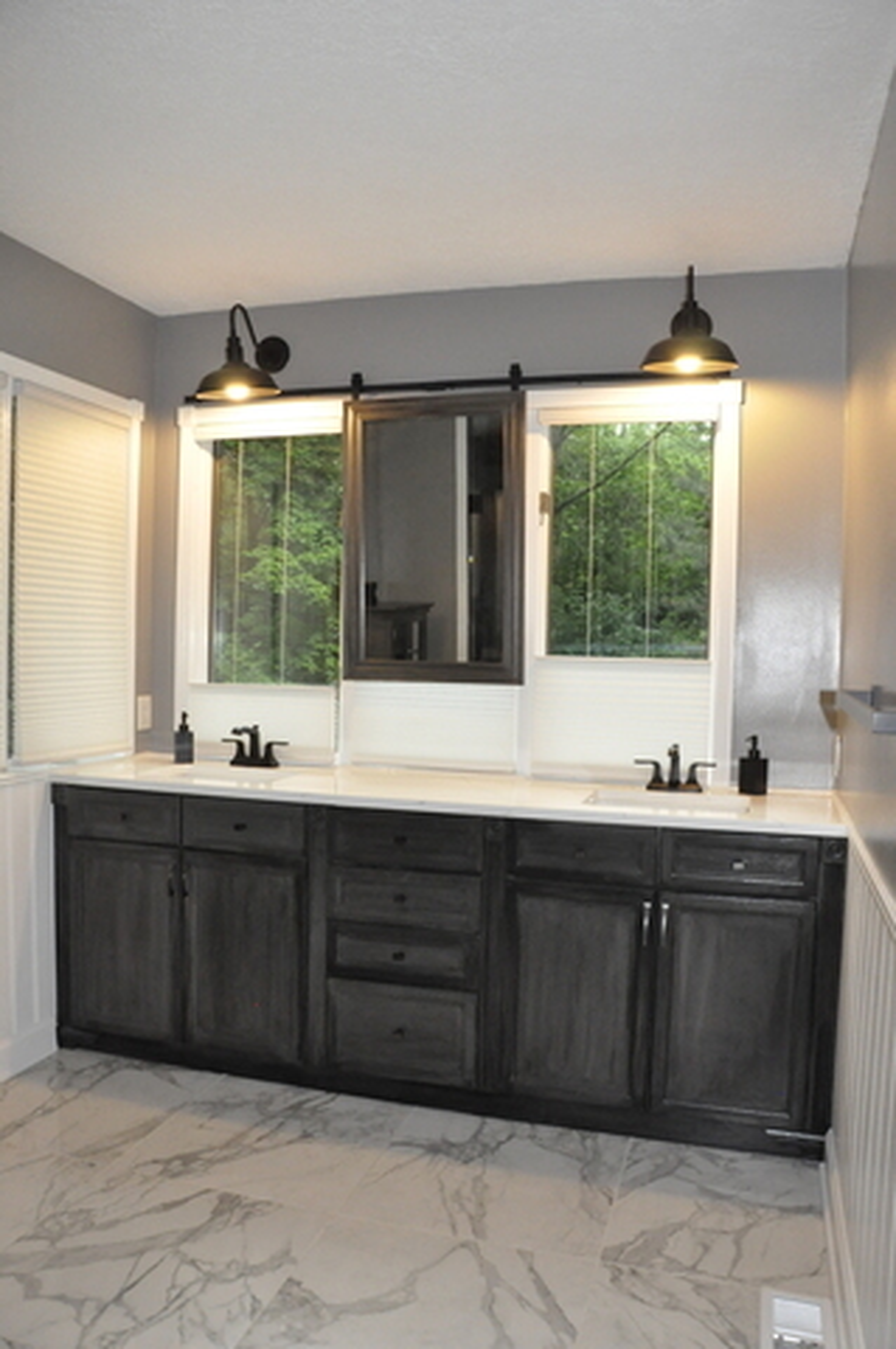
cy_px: 674
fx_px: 1010
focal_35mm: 27
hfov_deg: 47.8
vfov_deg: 67.4
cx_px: 448
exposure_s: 1/60
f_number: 6.3
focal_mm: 18
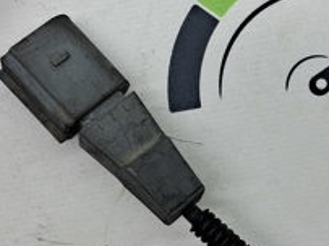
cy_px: 112
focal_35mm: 85
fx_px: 807
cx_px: 204
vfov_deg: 17.3
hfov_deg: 23.0
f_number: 1.8
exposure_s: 1/100
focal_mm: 4
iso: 50
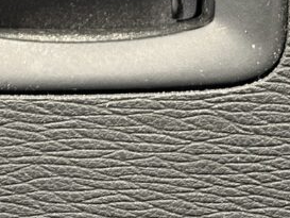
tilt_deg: -29.7
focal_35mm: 195
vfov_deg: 7.4
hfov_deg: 10.1
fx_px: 1634
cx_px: 76
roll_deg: +0.2
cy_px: -165
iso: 400
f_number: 1.6
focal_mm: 5.96
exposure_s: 1/30
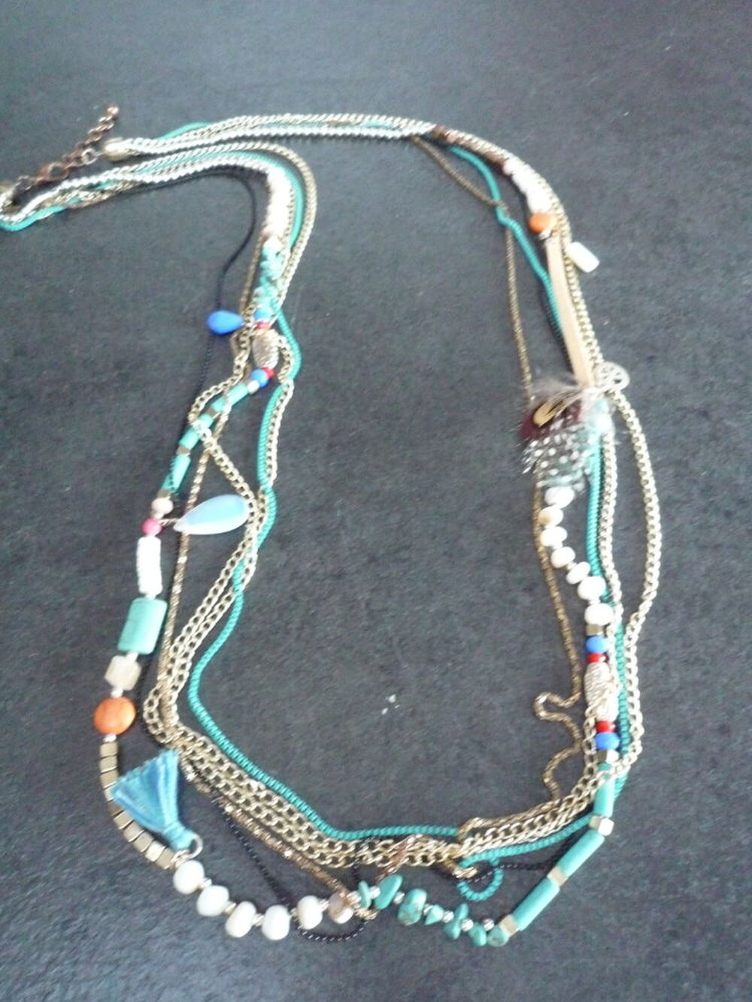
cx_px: 376
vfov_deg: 69.4
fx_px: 724
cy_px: 501
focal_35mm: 25
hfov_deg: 54.9
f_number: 2.8
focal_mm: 4.4
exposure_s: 1/40
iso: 800
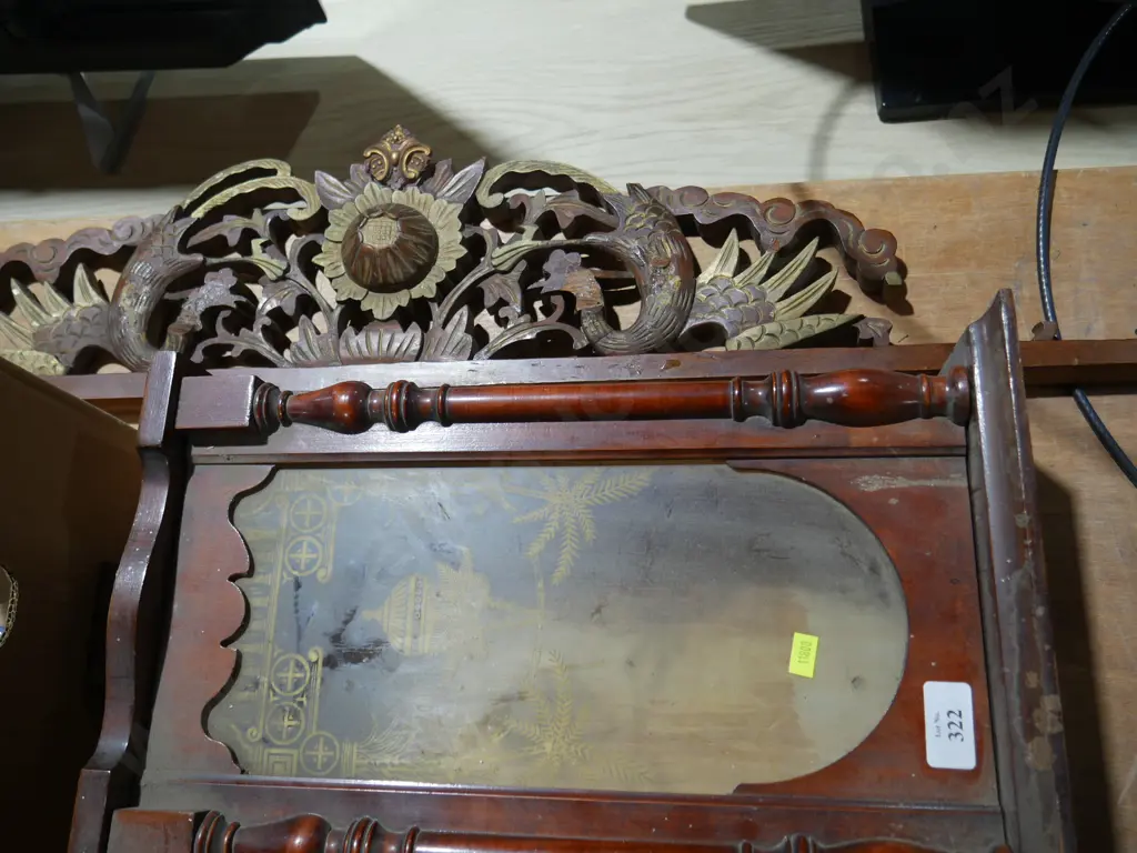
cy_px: 426
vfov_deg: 49.7
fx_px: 920
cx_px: 568
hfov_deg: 63.4
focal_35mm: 28
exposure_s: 1/60
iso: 250
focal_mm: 14
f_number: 3.5
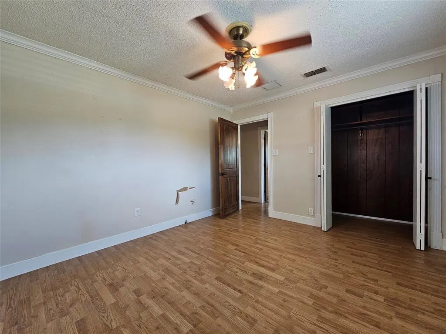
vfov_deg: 89.9
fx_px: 167
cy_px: 167
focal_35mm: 13
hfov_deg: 106.2
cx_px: 223
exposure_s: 1/60
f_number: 2.2
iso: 200
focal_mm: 2.2
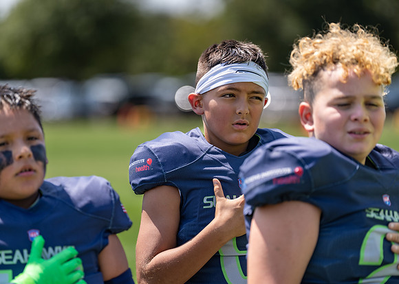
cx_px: 200
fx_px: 2124
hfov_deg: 10.7
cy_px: 142
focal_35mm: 187
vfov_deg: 7.7
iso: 100
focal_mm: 170
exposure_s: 1/800
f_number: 2.8
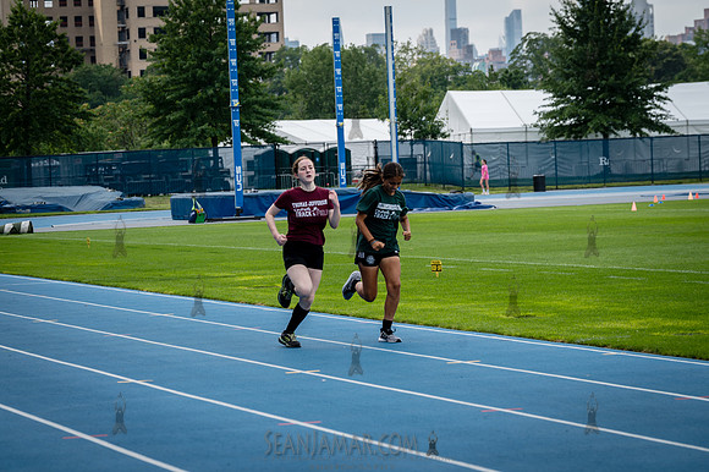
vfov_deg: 11.0
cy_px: 235
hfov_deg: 16.5
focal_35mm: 124
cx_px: 323
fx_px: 2442
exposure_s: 1/400
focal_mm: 107
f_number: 5
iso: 100
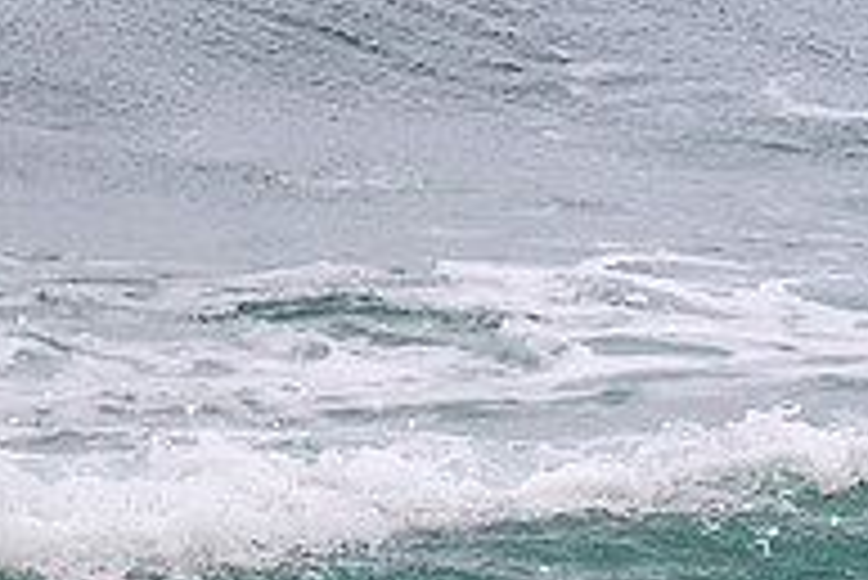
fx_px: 61648
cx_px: 1419
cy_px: 488
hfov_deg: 0.8
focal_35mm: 2555
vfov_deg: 0.5
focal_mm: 680
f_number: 11
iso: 1100
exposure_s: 1/2000
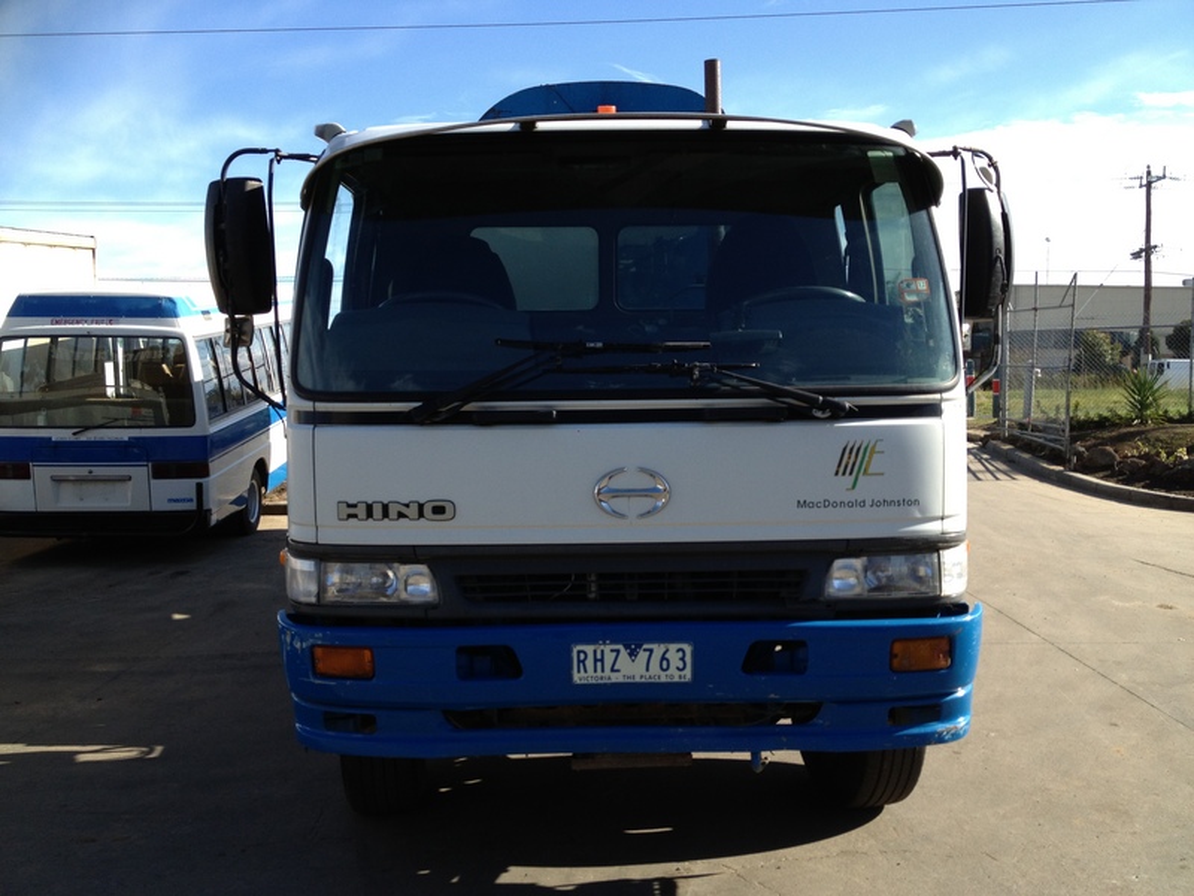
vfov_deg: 40.7
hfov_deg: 52.6
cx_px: 597
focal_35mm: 35
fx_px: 1207
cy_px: 448
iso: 50
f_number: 2.4
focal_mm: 4.28
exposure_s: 1/778
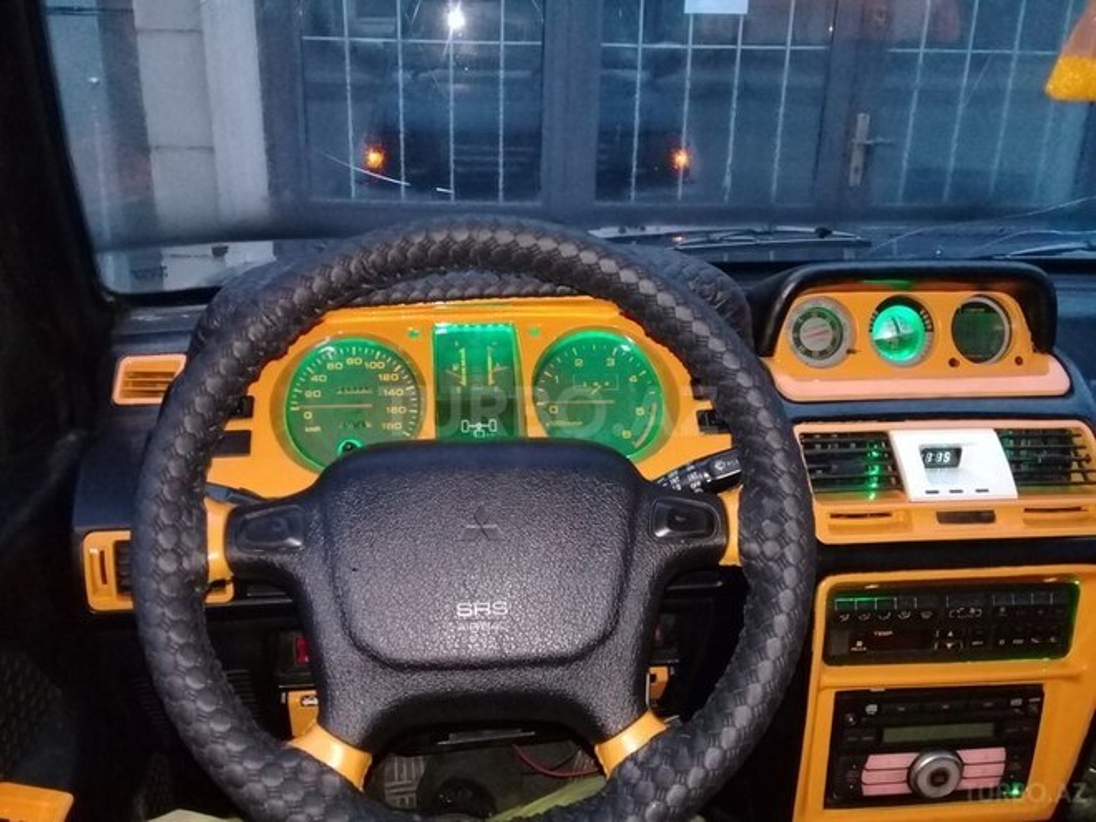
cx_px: 548
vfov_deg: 45.4
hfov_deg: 58.4
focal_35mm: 31
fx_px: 982
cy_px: 411
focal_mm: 3.3
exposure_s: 1/33
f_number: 2.2
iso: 400
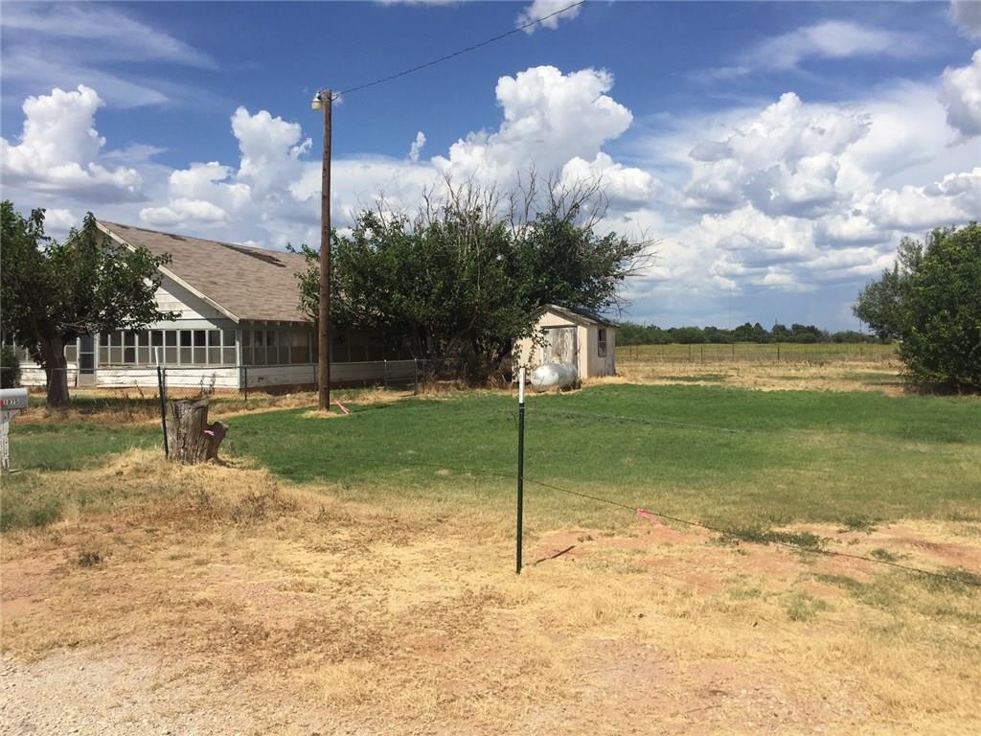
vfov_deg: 48.2
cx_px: 490
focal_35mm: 29
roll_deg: -1.0
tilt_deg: -5.4
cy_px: 368
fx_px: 822
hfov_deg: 61.7
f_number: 2.2
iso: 32
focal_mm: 4.15
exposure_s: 1/4405
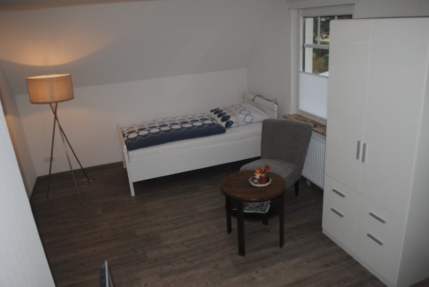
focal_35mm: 27
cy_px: 144
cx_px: 214
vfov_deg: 48.0
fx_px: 322
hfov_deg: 67.3
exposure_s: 1/60
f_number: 3.5
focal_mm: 18
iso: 200
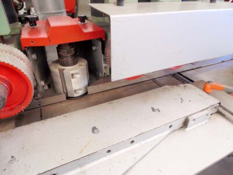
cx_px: 116
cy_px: 88
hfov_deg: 76.4
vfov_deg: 61.1
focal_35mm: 22
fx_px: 148
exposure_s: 1/60
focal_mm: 4
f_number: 3.1
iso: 80
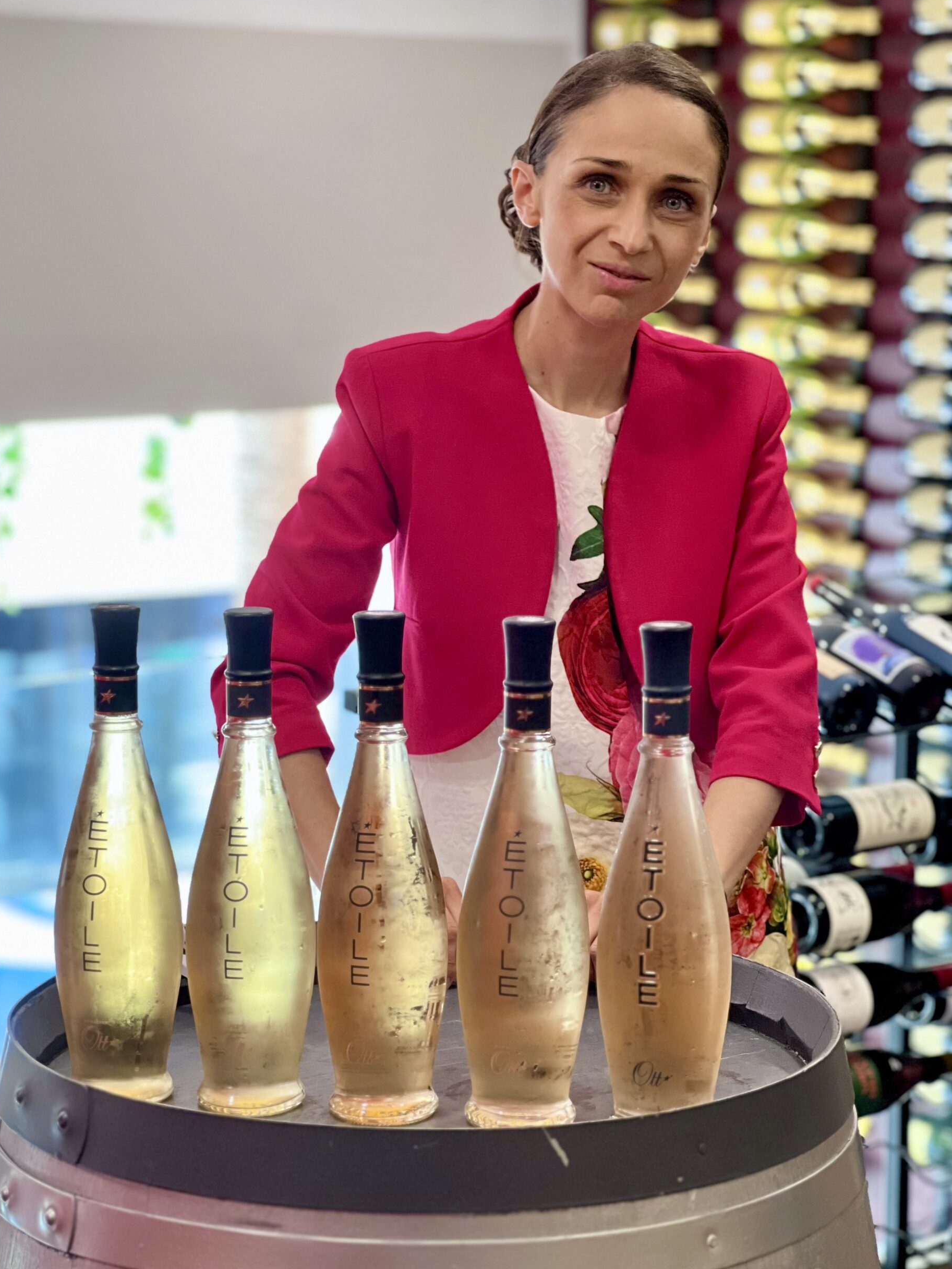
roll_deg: +0.6
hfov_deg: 18.2
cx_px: 452
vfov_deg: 24.1
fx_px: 2971
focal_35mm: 81
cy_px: 643
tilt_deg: -6.7
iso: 200
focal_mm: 9
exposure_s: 1/33
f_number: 2.8
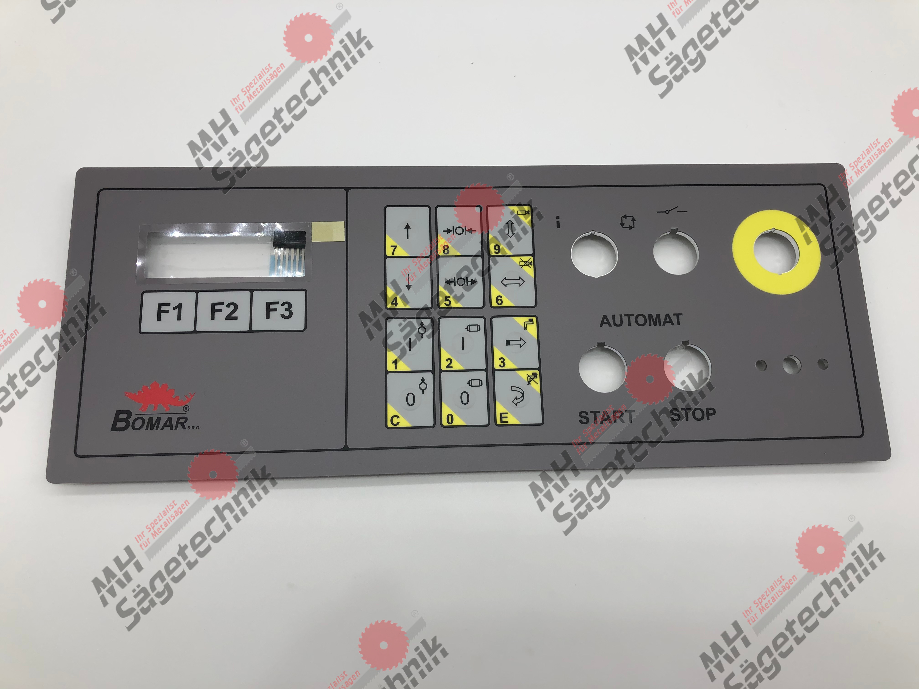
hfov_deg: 63.4
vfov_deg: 49.7
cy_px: 344
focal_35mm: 28
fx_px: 743
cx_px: 460
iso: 20
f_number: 1.8
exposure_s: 1/173
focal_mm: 4
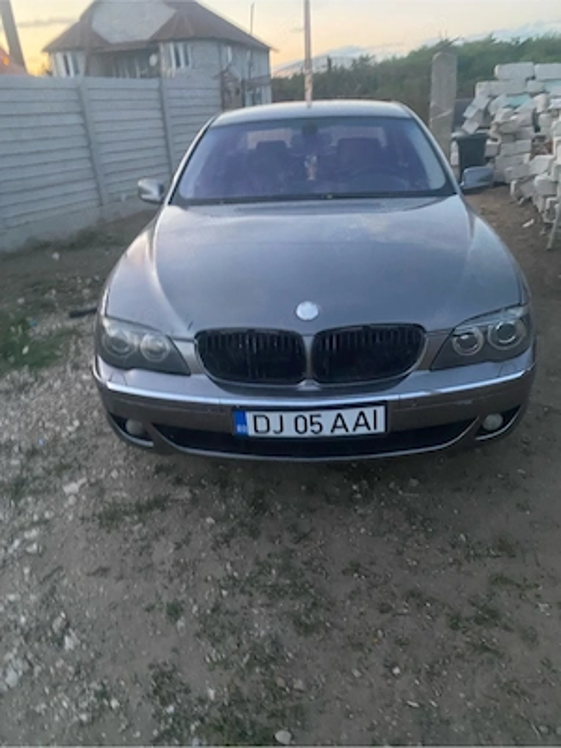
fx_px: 562
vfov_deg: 67.3
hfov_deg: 53.1
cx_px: 280
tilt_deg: -25.2
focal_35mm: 26
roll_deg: +1.2
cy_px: 374
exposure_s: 1/25
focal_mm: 4.25
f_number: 1.8
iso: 640
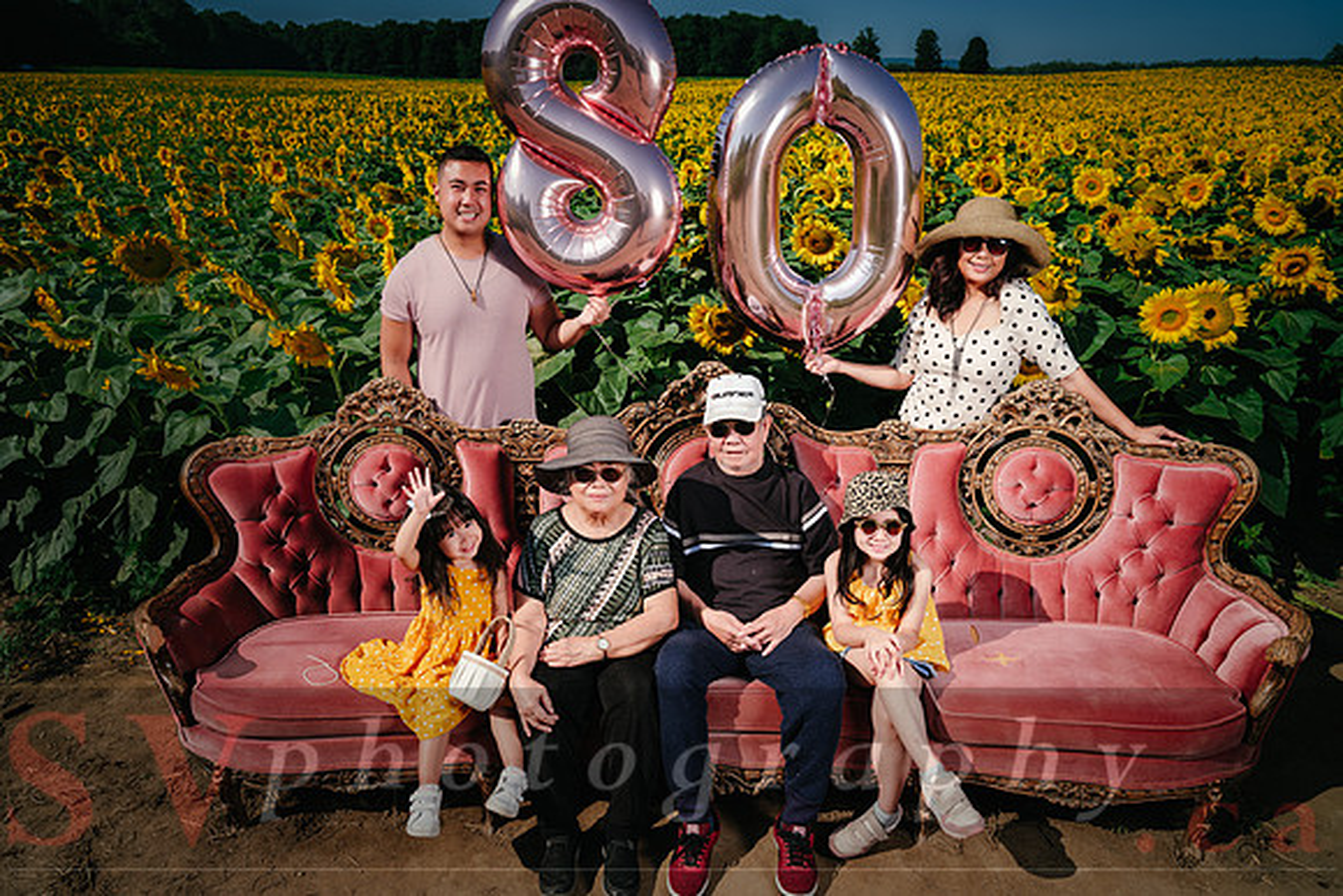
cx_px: 672
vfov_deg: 49.3
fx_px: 975
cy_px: 463
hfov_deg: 69.1
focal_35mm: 26
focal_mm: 32
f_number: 5.6
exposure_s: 1/125
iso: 50
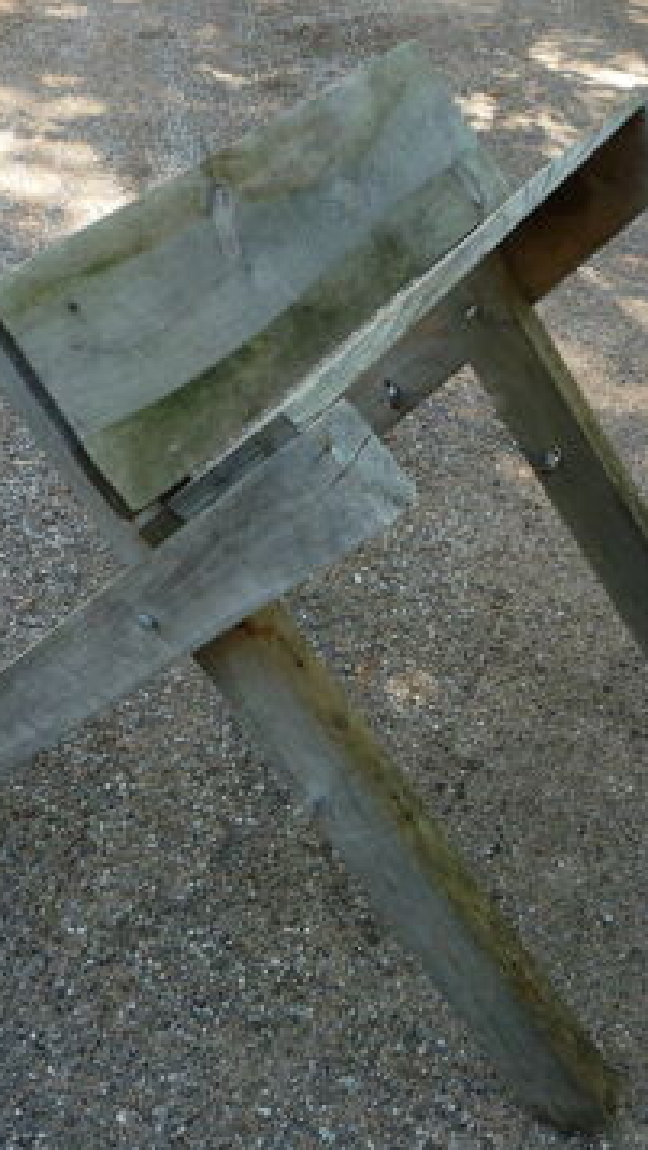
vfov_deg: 46.4
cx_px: 345
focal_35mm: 44
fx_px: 1343
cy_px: 577
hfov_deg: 27.1
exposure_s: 1/60
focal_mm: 5.2
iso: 100
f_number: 3.3
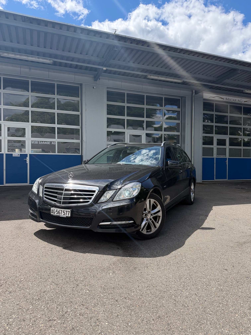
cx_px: 126
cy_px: 168
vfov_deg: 71.6
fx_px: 232
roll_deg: -0.3
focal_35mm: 24
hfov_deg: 56.8
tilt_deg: -1.0
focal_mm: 6.76
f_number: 1.78
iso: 100
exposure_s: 1/3759
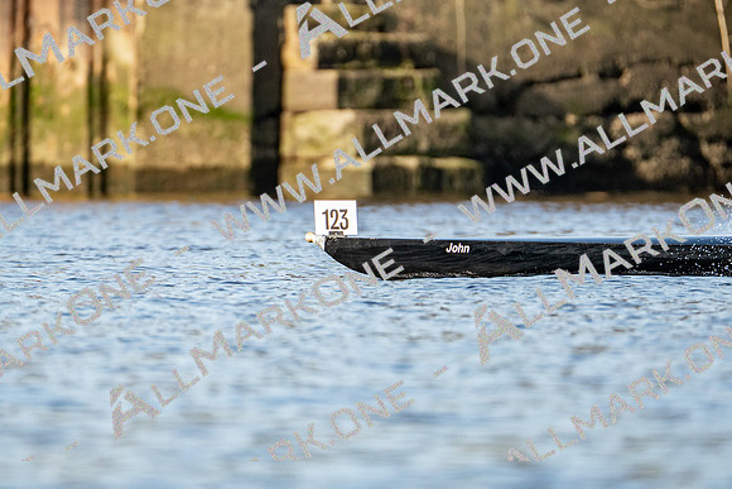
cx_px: 366
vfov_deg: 1.5
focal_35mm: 900
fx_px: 18303
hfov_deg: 2.3
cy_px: 244
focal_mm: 600
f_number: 6.3
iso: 1000
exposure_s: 1/2000
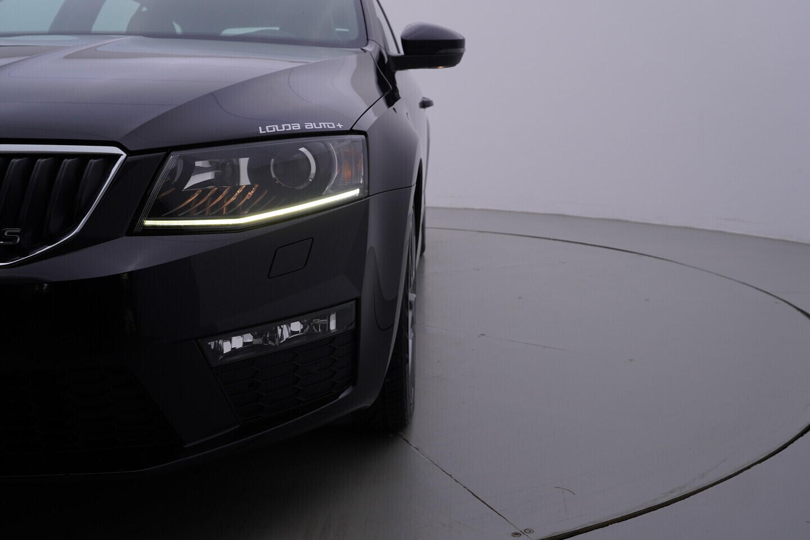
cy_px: 270
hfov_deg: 53.1
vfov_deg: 36.9
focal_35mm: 36
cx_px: 405
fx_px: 810
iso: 125
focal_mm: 24
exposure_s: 1/125
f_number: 5
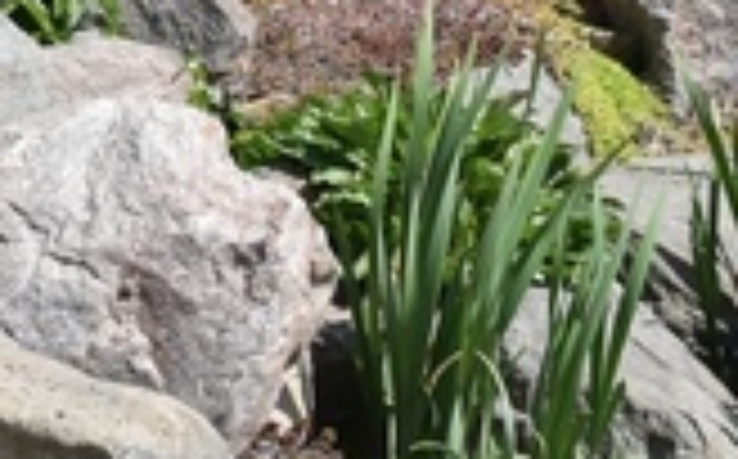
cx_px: -288
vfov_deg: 10.3
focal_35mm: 121
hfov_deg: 16.1
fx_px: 2430
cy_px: -310
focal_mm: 18
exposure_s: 1/320
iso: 200
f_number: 8
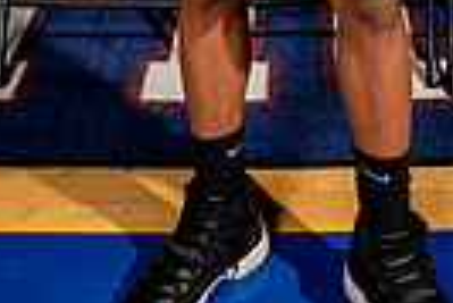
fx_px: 1020
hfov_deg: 24.9
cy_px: -395
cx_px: 293
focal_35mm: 81
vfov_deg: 13.2
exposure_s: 1/125
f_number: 7.1
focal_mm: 24
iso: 250
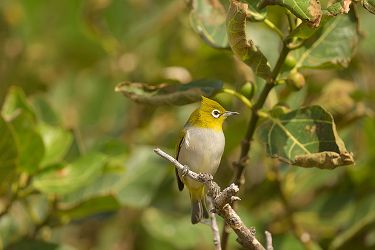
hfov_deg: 2.7
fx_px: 7814
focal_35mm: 750
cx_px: 188
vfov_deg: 1.8
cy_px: 125
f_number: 5.6
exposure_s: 1/640
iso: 140
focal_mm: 500
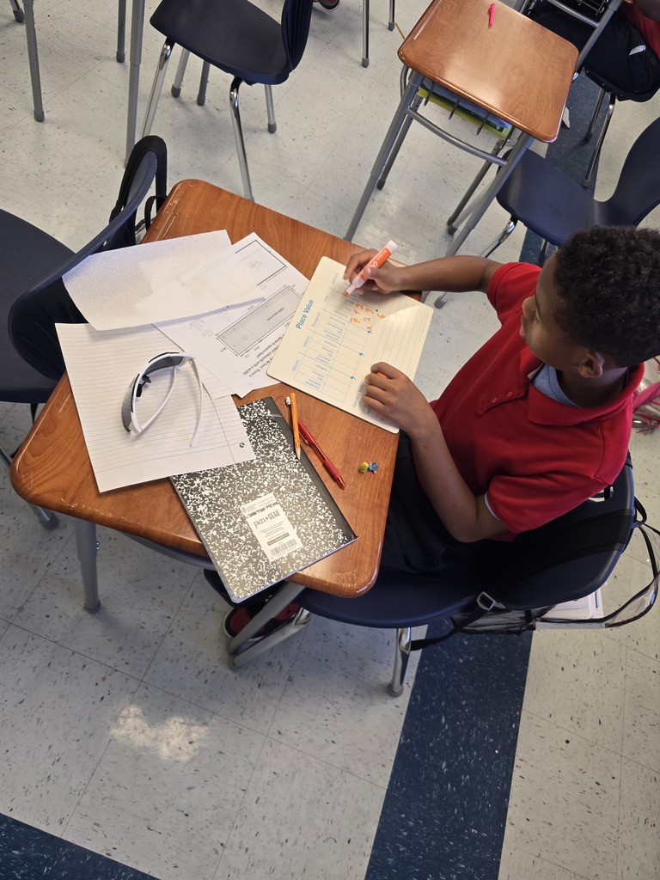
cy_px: 440
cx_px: 330
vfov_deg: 73.9
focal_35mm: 23
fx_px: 585
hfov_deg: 58.9
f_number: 1.7
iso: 100
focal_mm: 6.3
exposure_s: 1/120
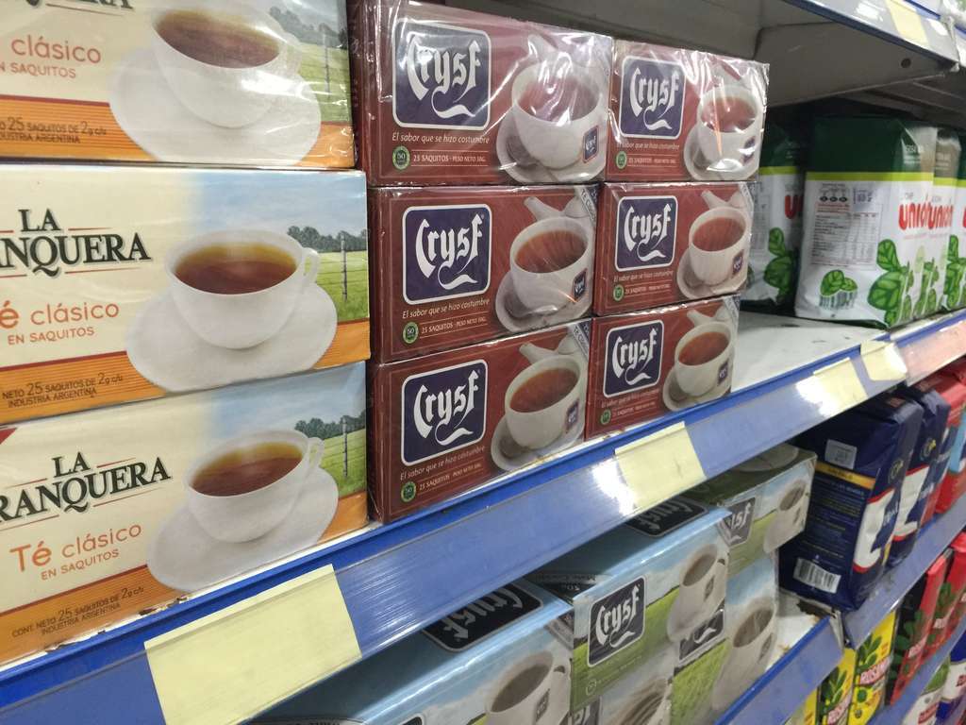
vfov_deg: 48.2
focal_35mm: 29
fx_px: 809
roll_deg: -4.5
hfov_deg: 61.7
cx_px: 483
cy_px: 362
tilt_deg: -14.8
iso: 125
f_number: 2.2
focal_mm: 4.15
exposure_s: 1/17
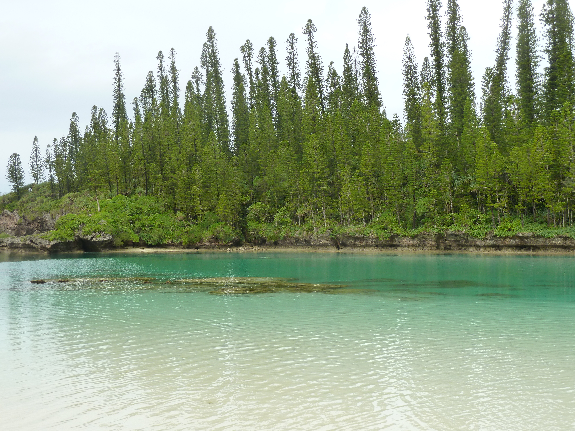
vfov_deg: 30.3
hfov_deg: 39.7
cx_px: 288
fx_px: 797
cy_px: 216
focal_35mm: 48
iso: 125
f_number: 3.8
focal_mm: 7.9
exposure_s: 1/60
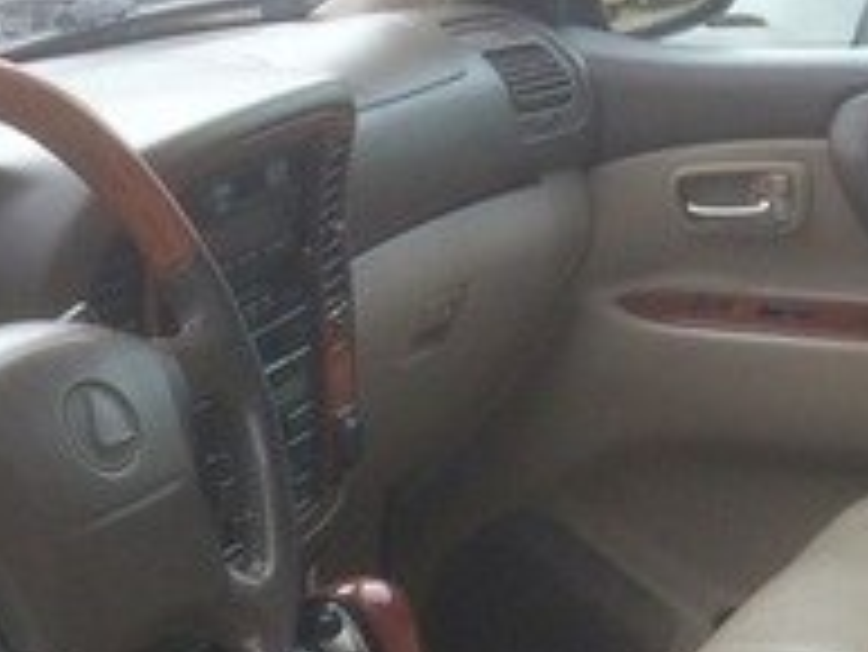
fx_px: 2484
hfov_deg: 18.9
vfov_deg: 14.1
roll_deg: +5.6
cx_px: -121
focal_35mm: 99
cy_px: 929
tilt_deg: -19.8
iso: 32
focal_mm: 4.15
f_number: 2.2
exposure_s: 1/201
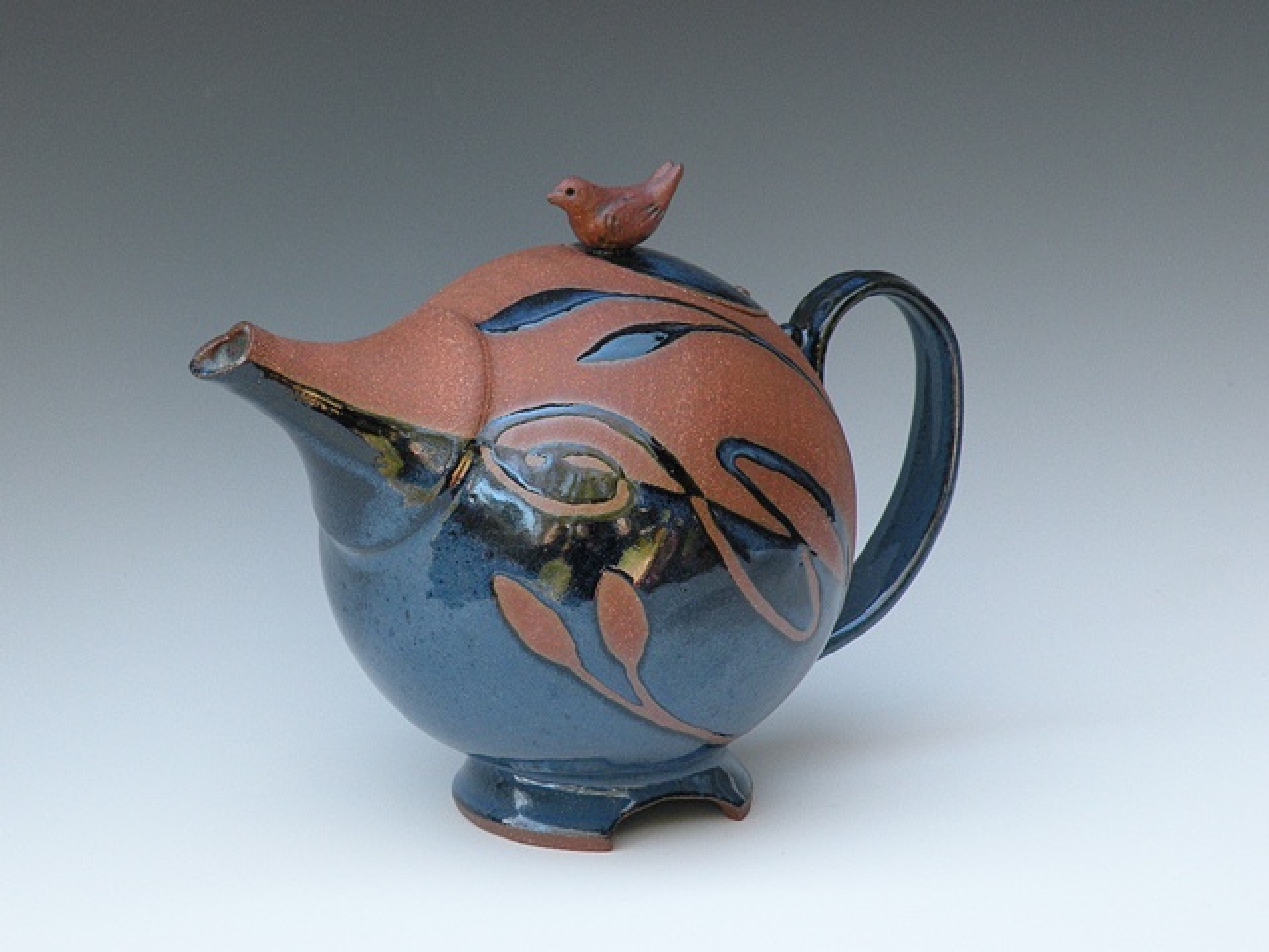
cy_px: 476
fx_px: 4033
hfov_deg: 17.9
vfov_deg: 13.5
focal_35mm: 110
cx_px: 634
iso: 201
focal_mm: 19.4
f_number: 4
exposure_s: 1/64
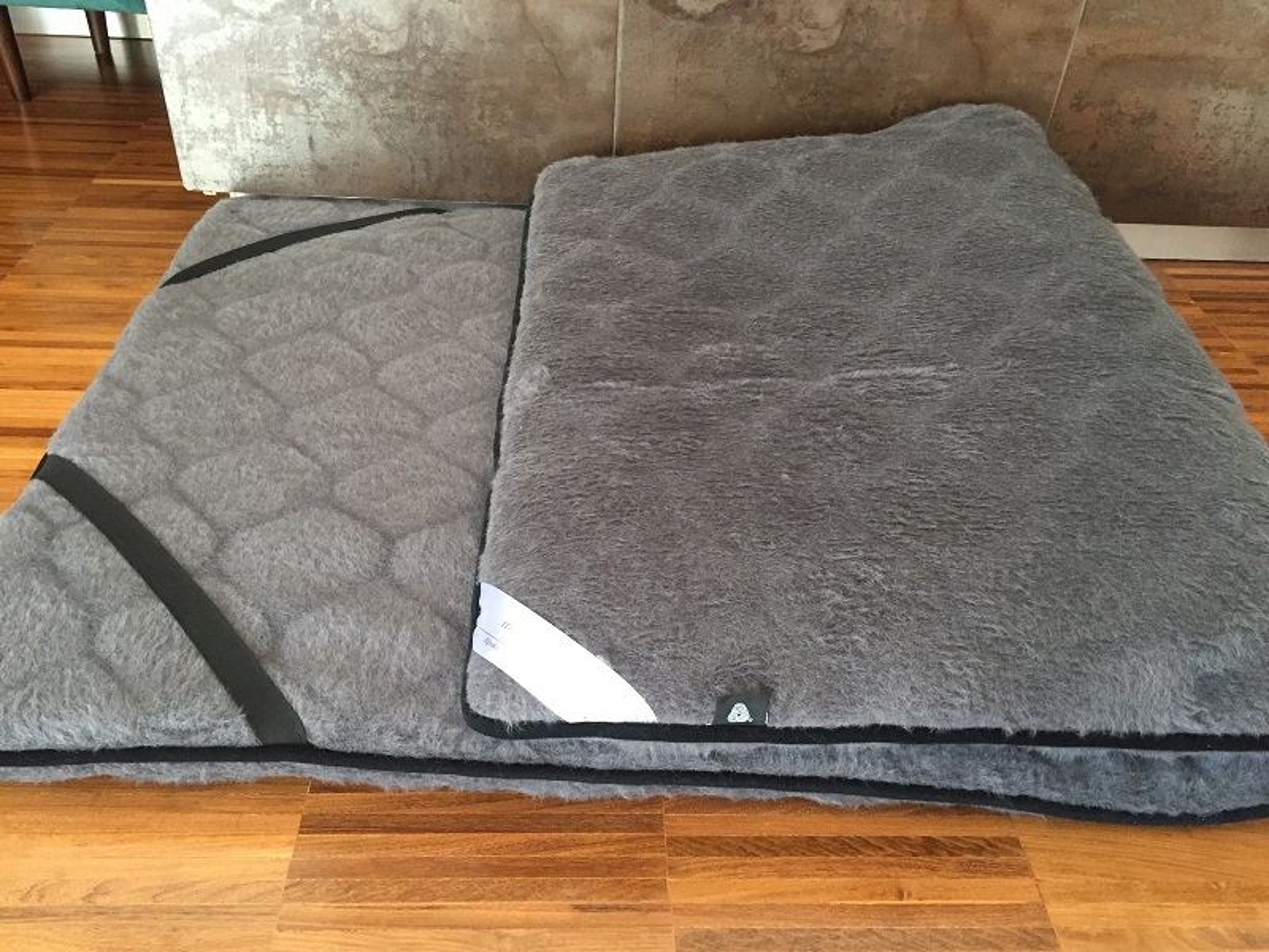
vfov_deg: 48.2
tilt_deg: -38.4
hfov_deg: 61.7
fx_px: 1063
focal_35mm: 29
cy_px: 476
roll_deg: -5.0
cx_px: 634
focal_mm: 4.15
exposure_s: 1/33
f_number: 2.2
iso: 250
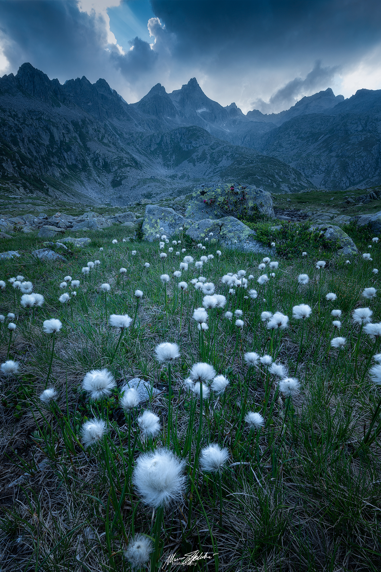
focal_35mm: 16
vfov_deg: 96.8
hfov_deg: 73.7
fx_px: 254
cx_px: 190
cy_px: 286
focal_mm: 16
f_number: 13
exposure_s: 1/8
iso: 100
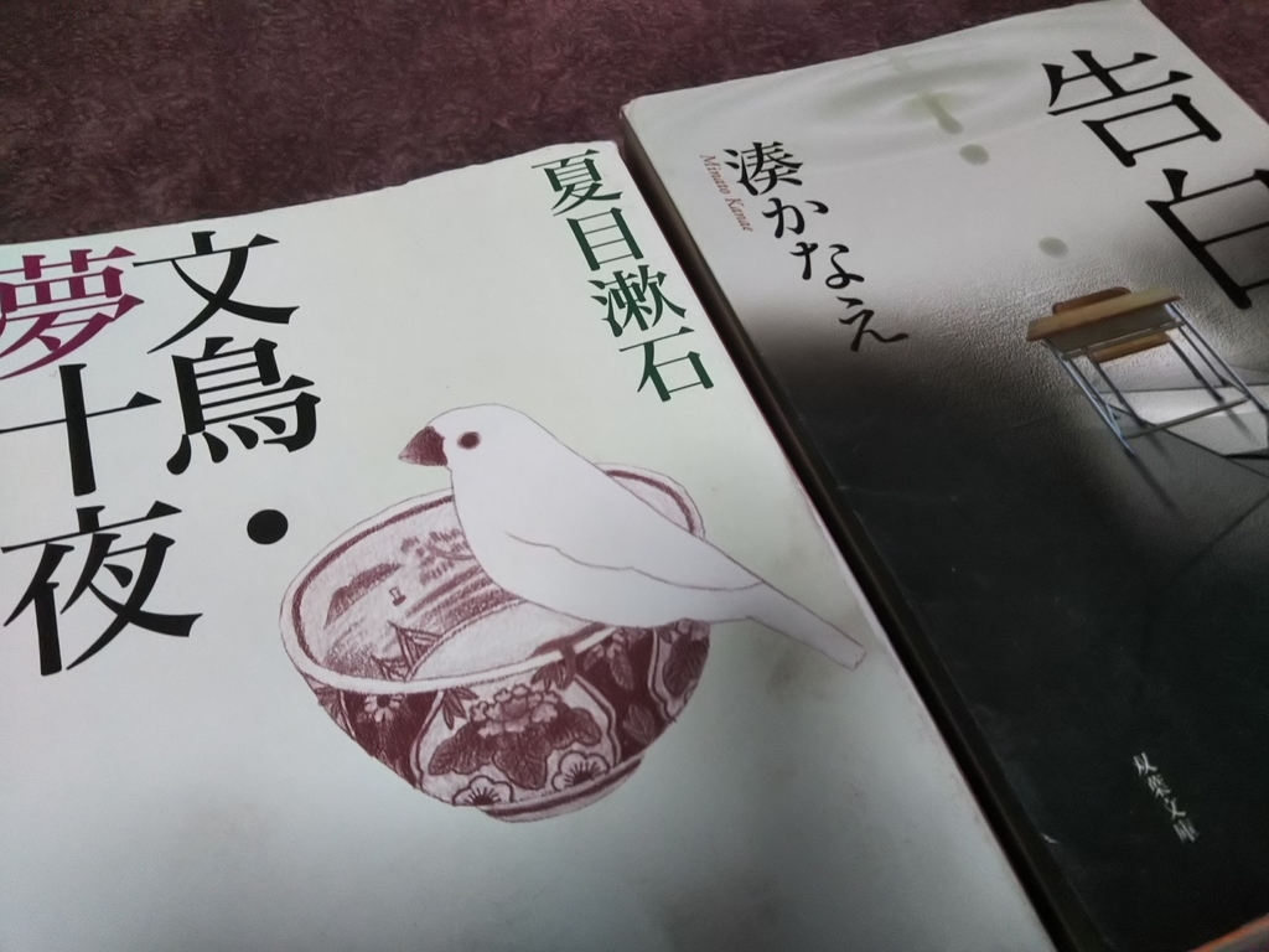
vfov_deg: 46.8
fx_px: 1100
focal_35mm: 30
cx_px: 634
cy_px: 476
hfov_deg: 60.0
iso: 100
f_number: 2.2
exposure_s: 1/30
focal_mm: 4
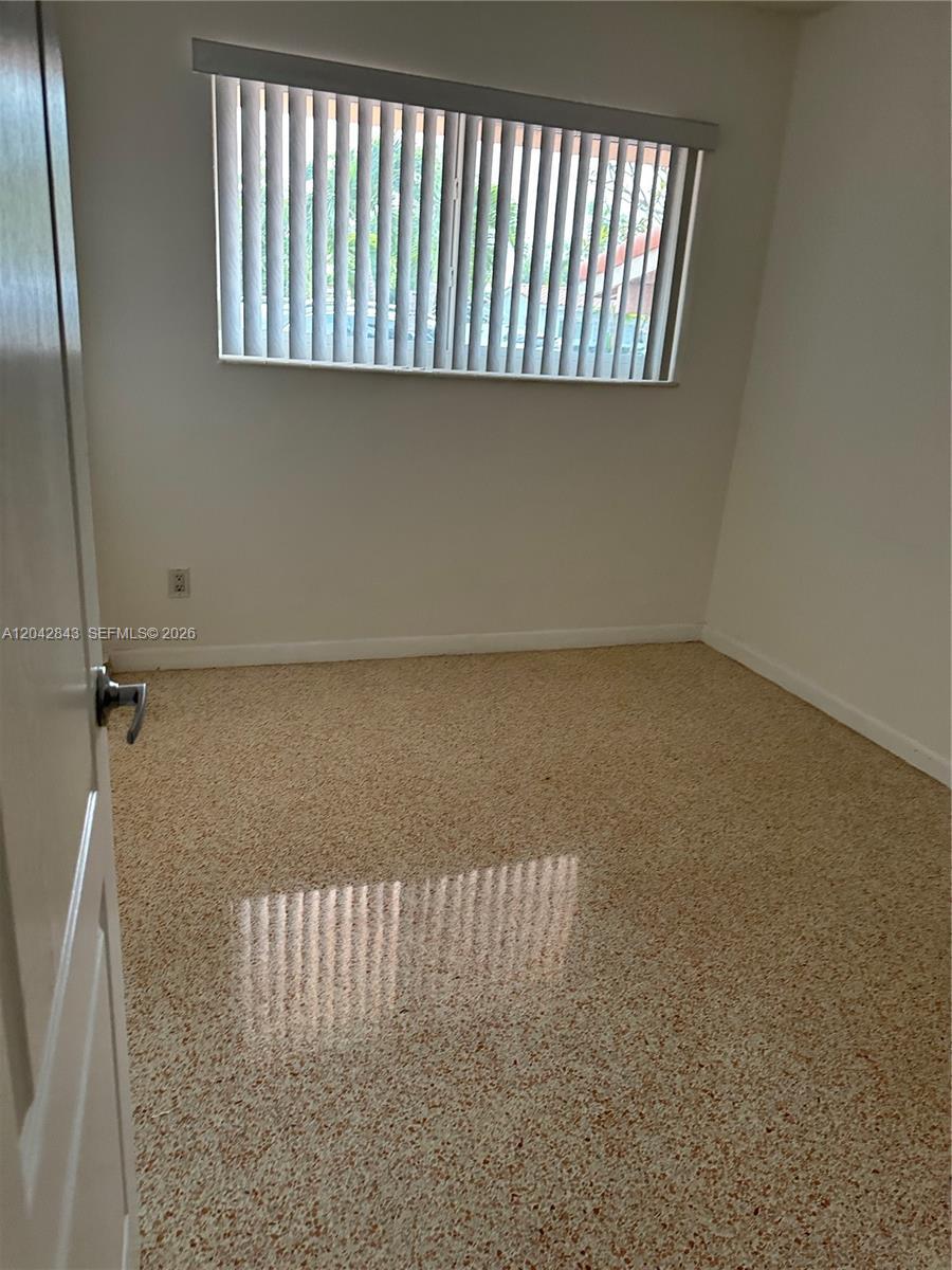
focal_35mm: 24
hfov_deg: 56.8
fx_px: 880
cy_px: 635
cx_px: 476
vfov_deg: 71.6
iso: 200
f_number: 1.78
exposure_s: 1/120
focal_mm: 6.86
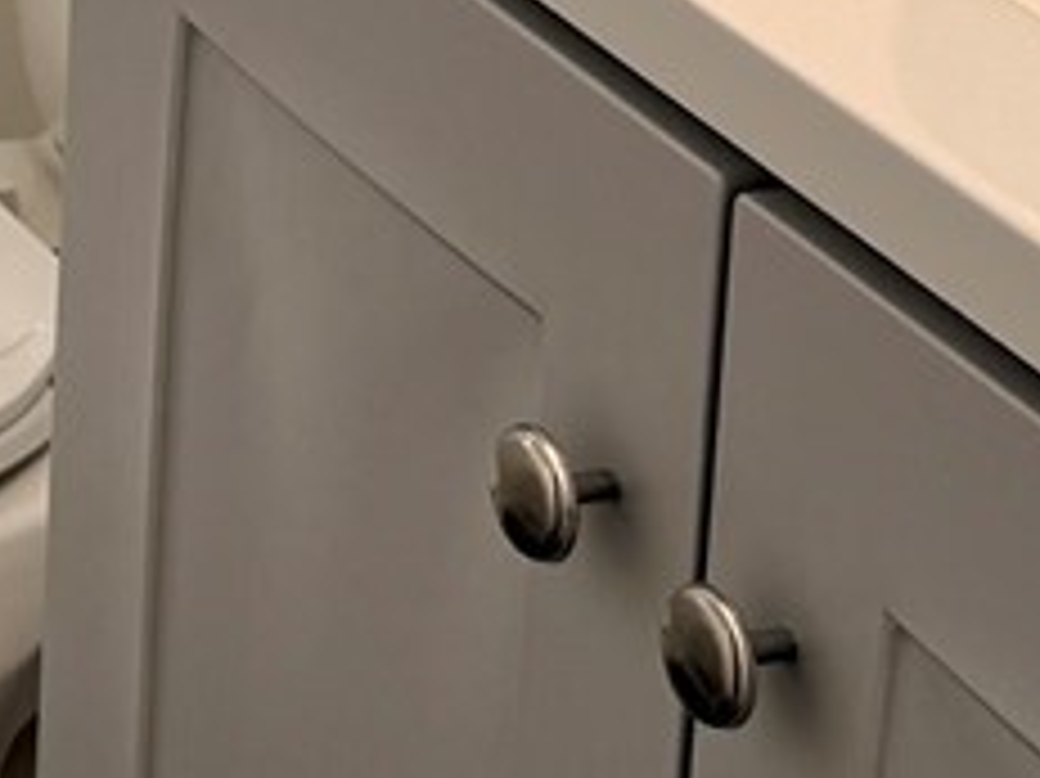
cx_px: -851
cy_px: -805
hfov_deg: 11.1
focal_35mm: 166
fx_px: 4985
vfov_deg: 8.5
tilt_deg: -14.5
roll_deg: -0.7
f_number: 1.78
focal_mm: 6.76
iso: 64
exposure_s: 1/156
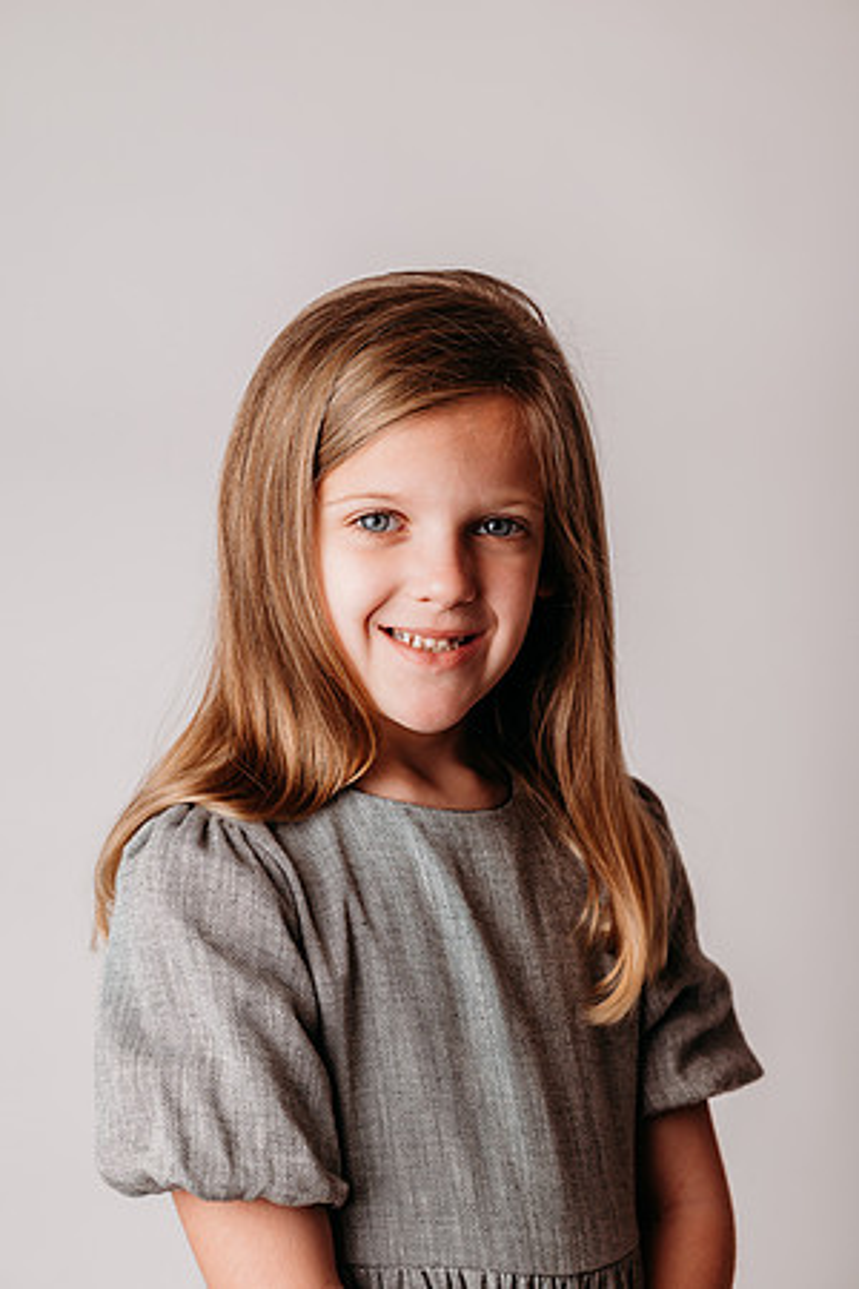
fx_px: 3042
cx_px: 430
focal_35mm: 85
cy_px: 644
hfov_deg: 16.1
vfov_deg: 23.9
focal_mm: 85
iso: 100
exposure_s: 1/200
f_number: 4
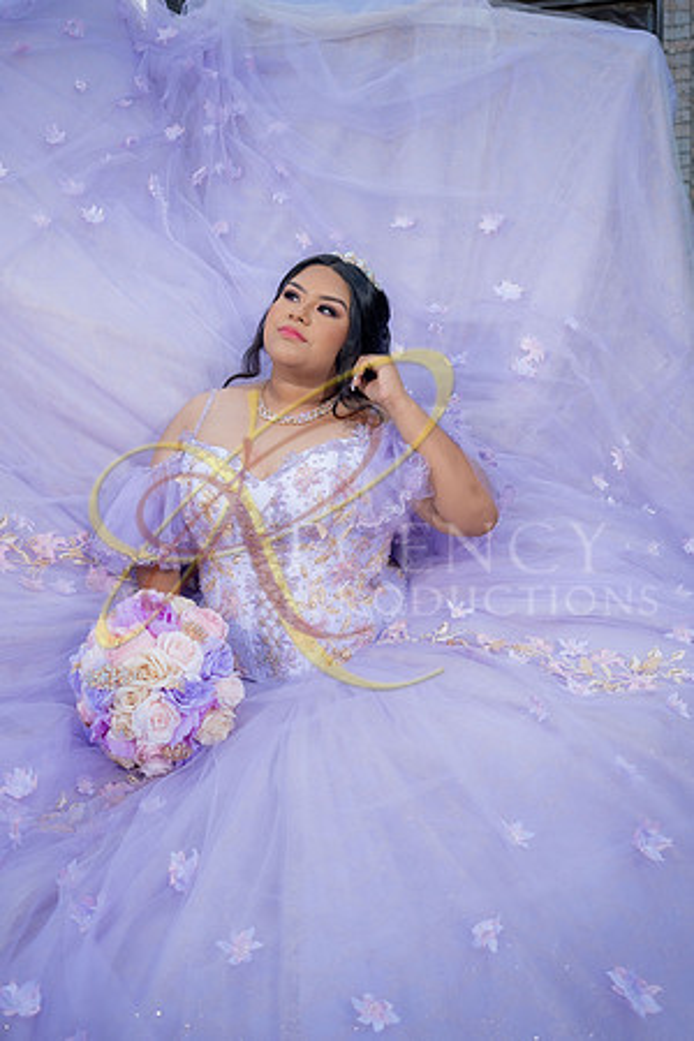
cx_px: 347
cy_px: 520
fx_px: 867
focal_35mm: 30
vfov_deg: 61.9
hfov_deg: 43.6
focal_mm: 20
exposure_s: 1/800
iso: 125
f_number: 2.8
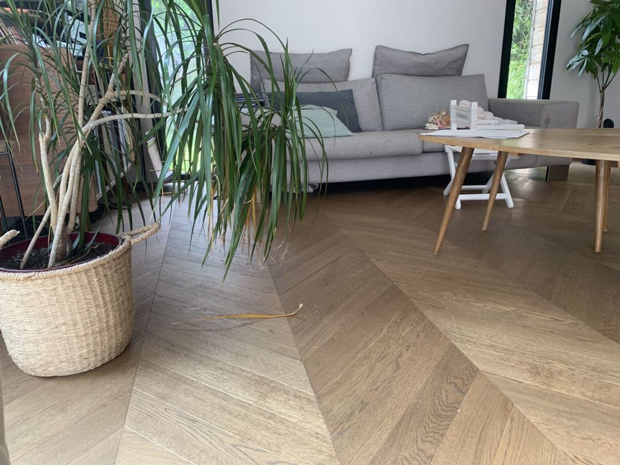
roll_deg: +1.6
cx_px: 310
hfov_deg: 67.3
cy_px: 232
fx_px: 466
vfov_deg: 53.1
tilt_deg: -16.0
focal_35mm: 26
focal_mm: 4.25
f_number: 1.8
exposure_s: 1/101
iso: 100
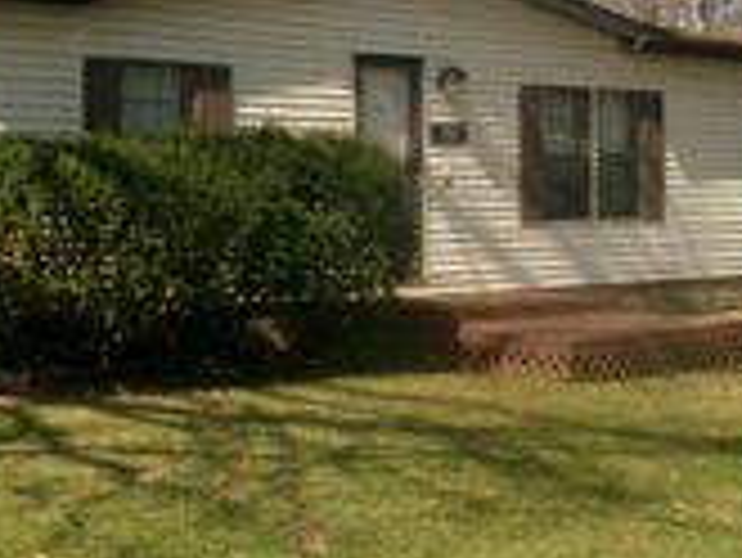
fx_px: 1823
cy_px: 119
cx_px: 423
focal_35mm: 85
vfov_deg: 17.3
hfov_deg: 23.0
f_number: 10.8
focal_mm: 5.1
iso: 100
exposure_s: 1/75
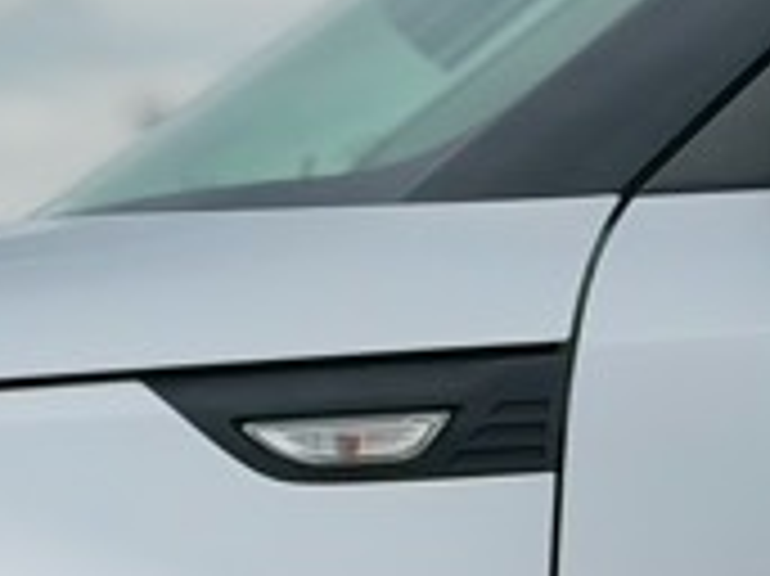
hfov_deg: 8.7
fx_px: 5001
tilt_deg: -4.1
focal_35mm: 225
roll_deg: +1.3
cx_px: -108
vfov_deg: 6.4
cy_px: 1116
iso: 64
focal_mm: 6.76
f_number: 1.78
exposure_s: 1/4587
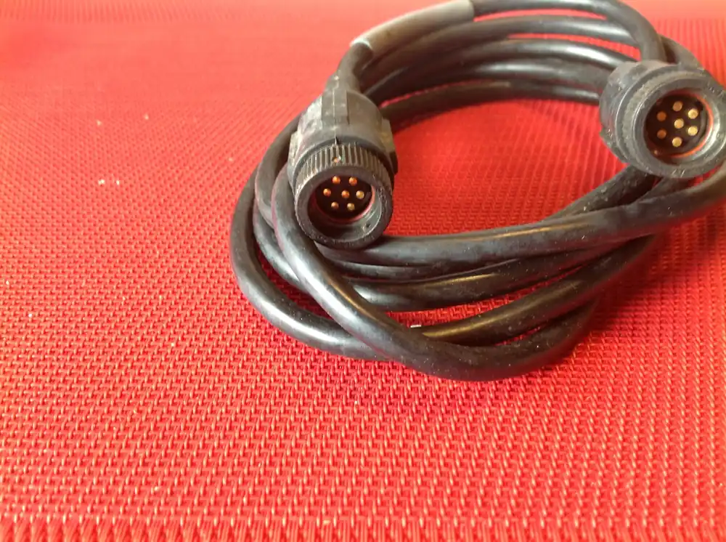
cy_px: 271
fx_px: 733
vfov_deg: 40.6
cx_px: 363
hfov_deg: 52.7
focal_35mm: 35
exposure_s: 1/15
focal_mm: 4.28
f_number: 2.4
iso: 100
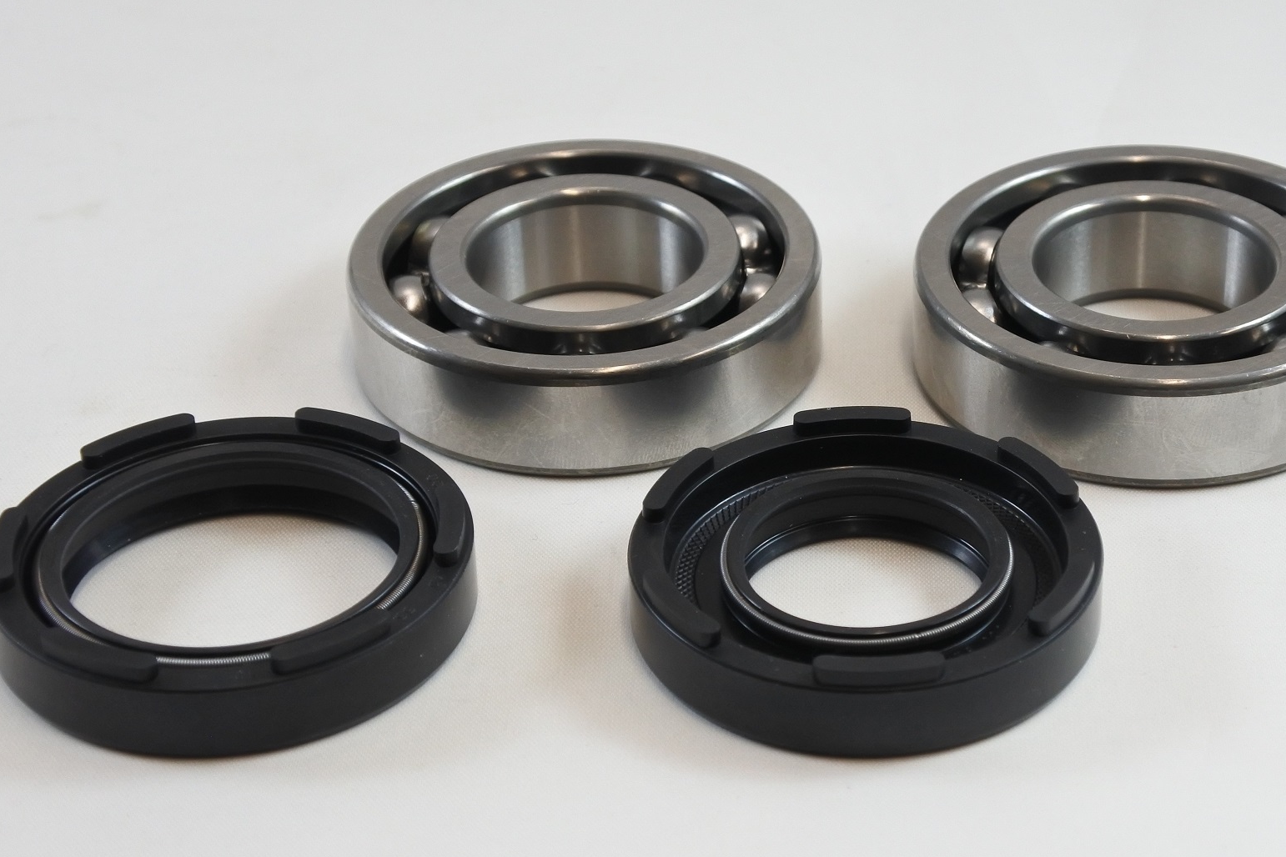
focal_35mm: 66
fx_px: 2357
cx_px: 690
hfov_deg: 30.5
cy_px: 440
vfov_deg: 20.6
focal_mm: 20.6
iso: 450
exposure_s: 1/125
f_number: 4.8
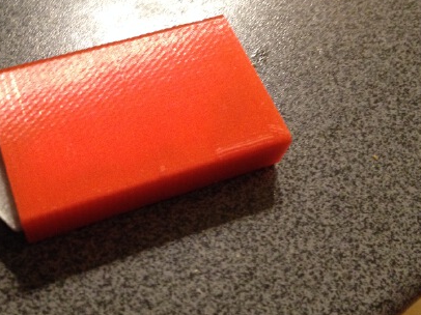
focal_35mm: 46
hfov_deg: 40.8
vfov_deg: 31.5
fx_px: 559
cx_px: 148
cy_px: 145
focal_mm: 4.28
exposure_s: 1/17
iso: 400
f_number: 2.4
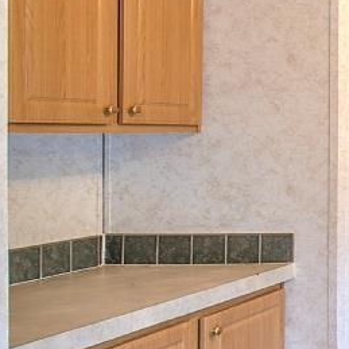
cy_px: 131
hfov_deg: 15.2
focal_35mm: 63
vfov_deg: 27.2
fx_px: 719
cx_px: 835
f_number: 11
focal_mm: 15
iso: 400
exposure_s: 1/4
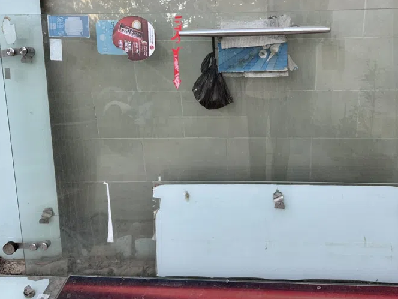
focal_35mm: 37
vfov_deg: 38.3
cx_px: 251
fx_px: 425
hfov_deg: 49.6
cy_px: 103
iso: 80
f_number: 1.78
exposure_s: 1/386
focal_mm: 6.86
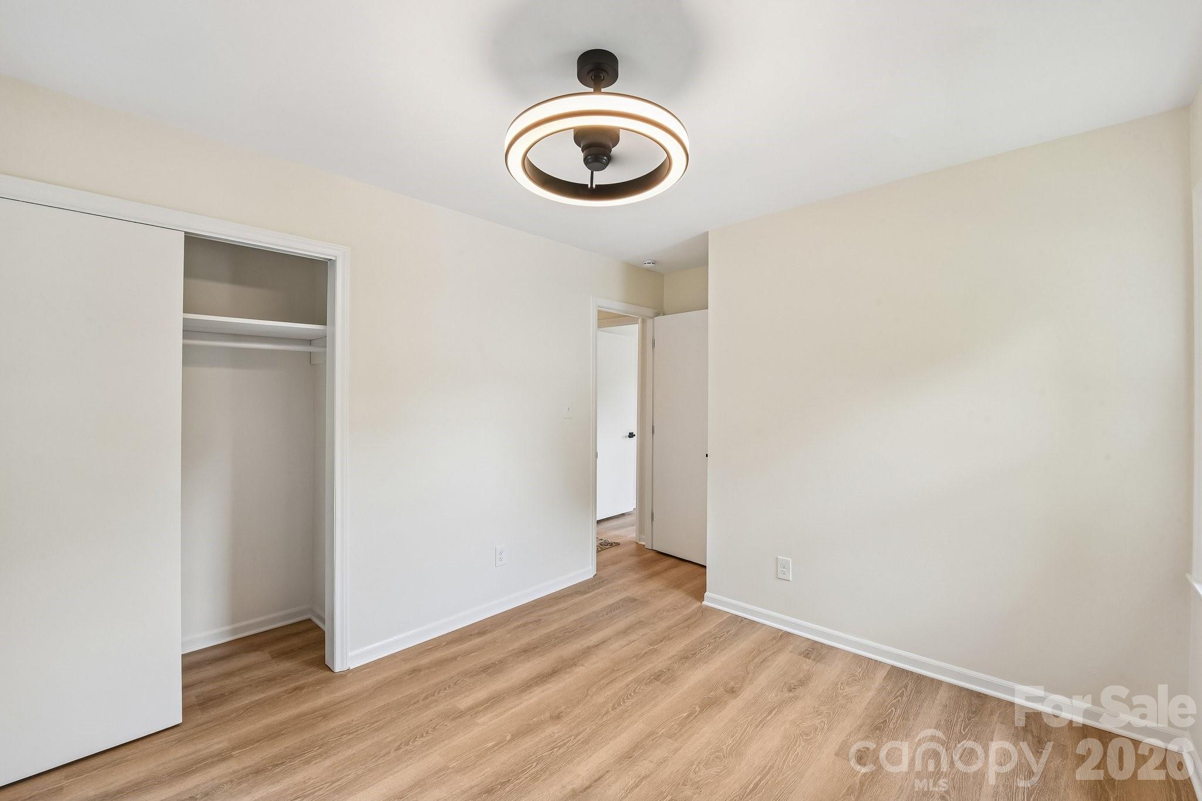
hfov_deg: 100.4
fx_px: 501
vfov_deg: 77.3
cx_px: 601
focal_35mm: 15
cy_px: 400
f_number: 11
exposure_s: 1/13
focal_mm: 15
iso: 200
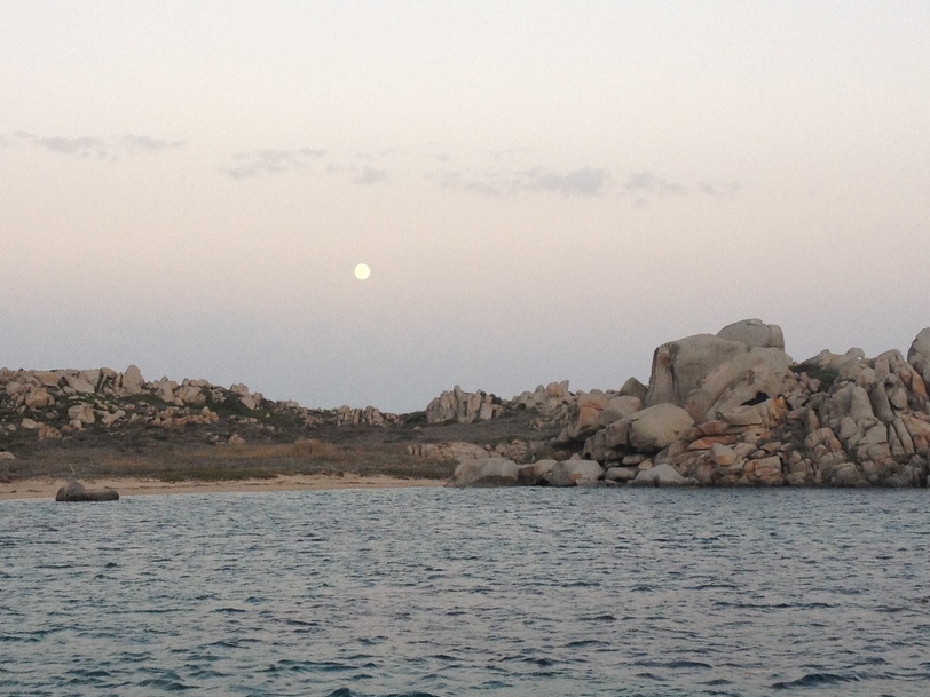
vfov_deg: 21.3
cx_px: 439
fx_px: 1854
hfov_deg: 28.2
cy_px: 278
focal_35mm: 69
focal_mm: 4.28
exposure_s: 1/60
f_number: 2.4
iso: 80
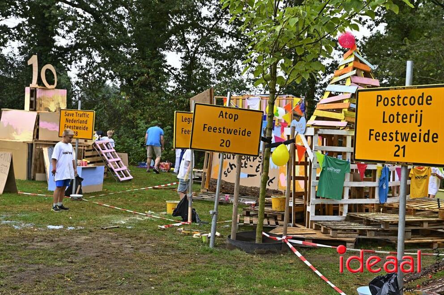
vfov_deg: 28.0
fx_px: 591
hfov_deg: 41.2
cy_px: 148
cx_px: 222
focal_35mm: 48
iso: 200
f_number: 5.6
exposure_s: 1/125
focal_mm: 48
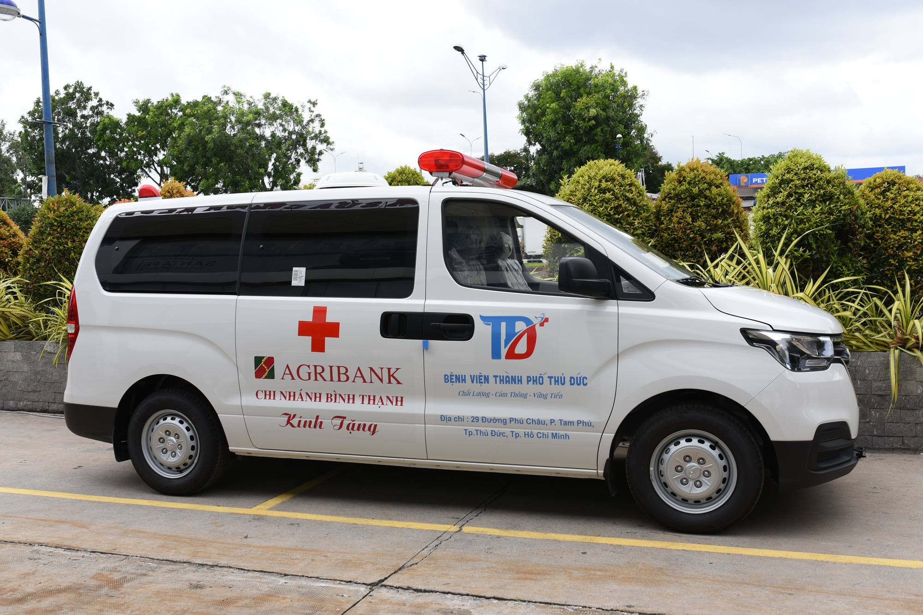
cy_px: 308
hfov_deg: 54.4
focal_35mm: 35
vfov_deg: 37.8
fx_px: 897
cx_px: 462
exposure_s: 1/160
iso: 100
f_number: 8
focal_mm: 35
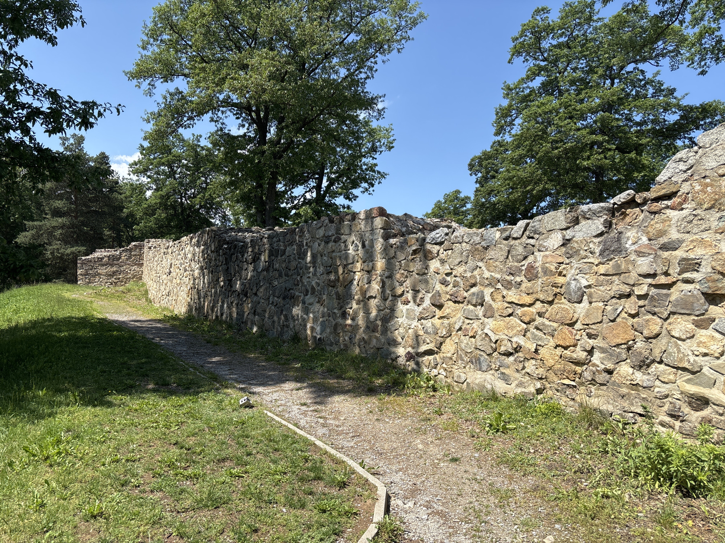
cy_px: 272
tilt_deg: +3.2
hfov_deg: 67.3
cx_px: 362
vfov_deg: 53.1
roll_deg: -0.9
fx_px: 545
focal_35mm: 26
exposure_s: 1/2193
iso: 50
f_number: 1.6
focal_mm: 5.96
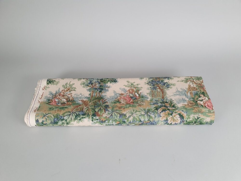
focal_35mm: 26
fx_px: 181
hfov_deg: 67.3
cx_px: 120
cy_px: 90
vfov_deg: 53.1
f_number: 2.4
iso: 100
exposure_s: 1/100
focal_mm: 4.32
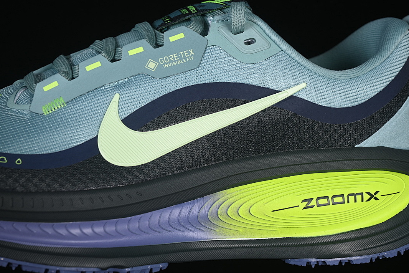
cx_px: 206
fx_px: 864
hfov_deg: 26.6
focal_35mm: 76
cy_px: 138
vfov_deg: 18.0
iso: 160
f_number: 7.1
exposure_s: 1/80
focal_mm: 50
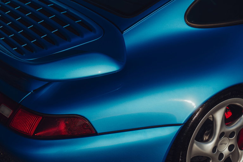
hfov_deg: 28.9
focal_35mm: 70
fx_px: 472
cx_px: 122
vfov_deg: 19.4
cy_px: 81
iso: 200
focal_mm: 70
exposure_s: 1/640
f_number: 7.1
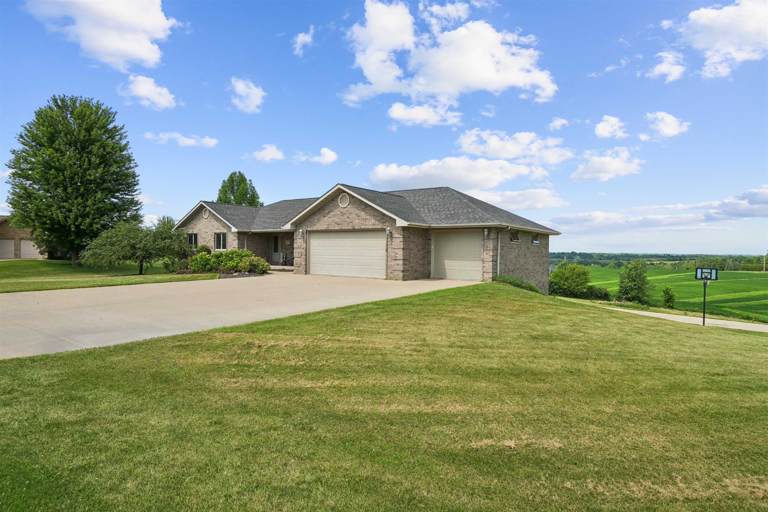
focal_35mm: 20
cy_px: 256
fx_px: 427
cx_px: 384
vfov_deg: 61.9
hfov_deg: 84.0
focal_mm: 20
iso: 100
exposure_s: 1/200
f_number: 10
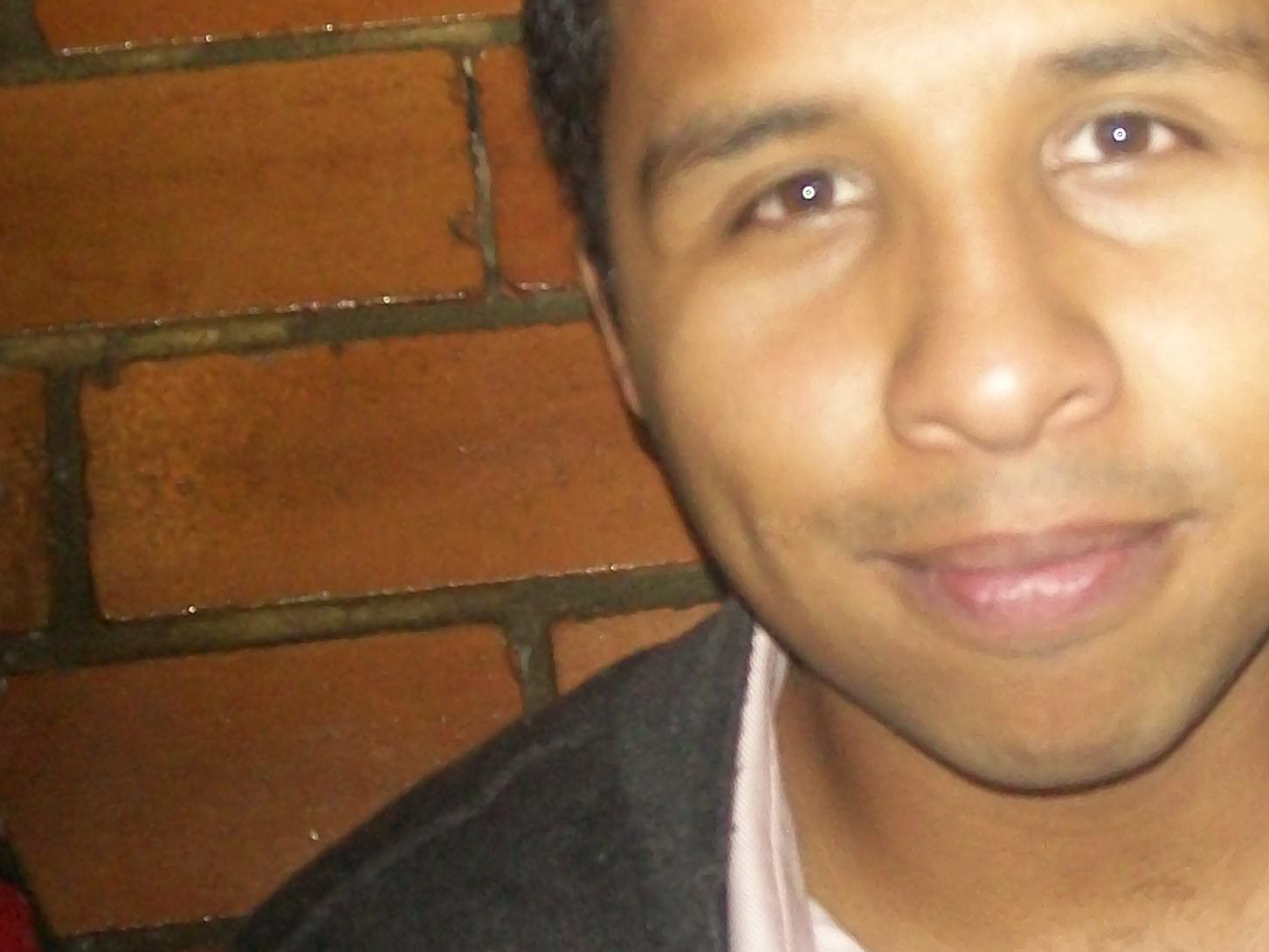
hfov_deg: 22.6
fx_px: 3153
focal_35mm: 86
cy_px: 534
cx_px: 894
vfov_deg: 17.2
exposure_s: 1/60
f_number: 2.7
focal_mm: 6
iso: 160
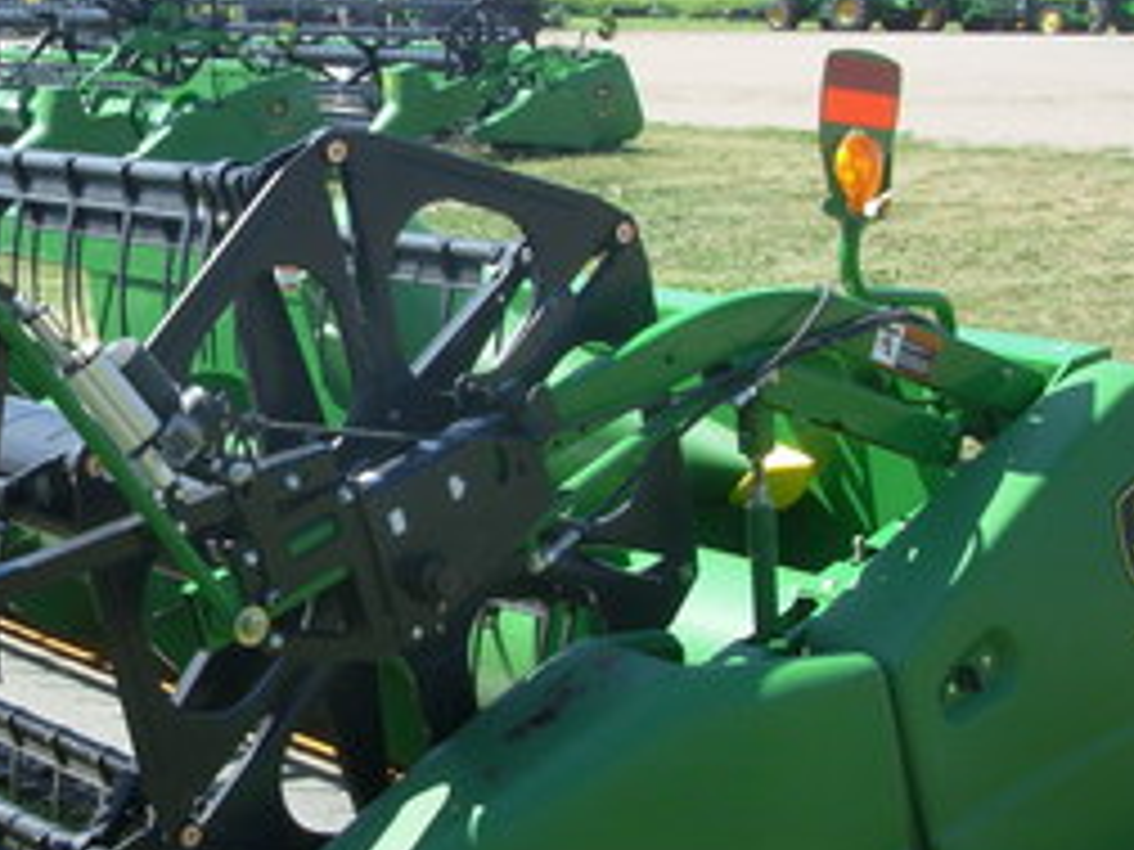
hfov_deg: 23.1
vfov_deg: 18.0
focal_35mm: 82
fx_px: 2686
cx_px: 81
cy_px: 387
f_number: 2.9
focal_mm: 6.3
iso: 50
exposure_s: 1/512
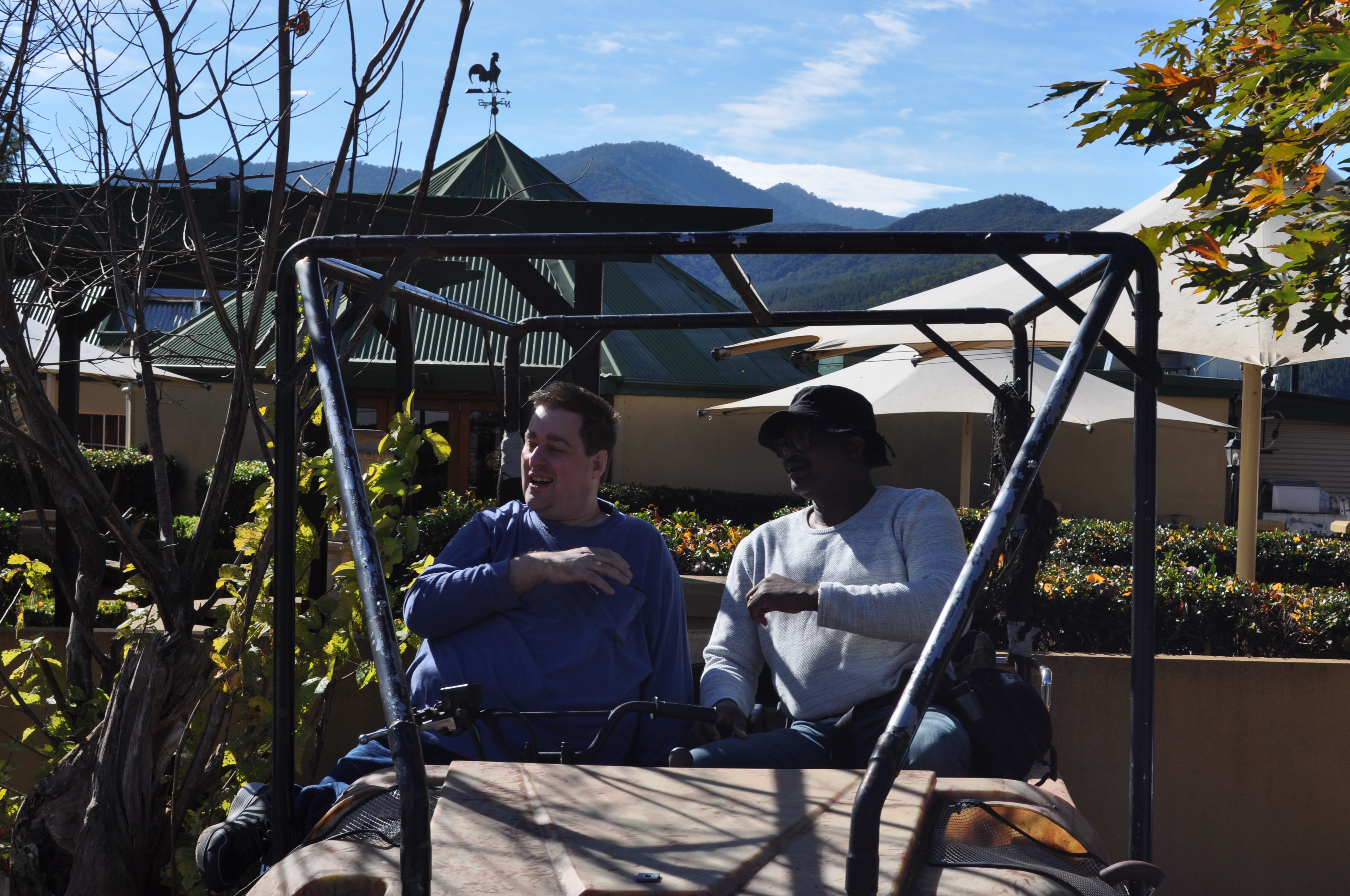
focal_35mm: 54
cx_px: 675
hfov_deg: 36.9
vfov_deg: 25.0
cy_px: 448
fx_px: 2023
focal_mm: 36
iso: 200
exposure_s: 1/400
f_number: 10
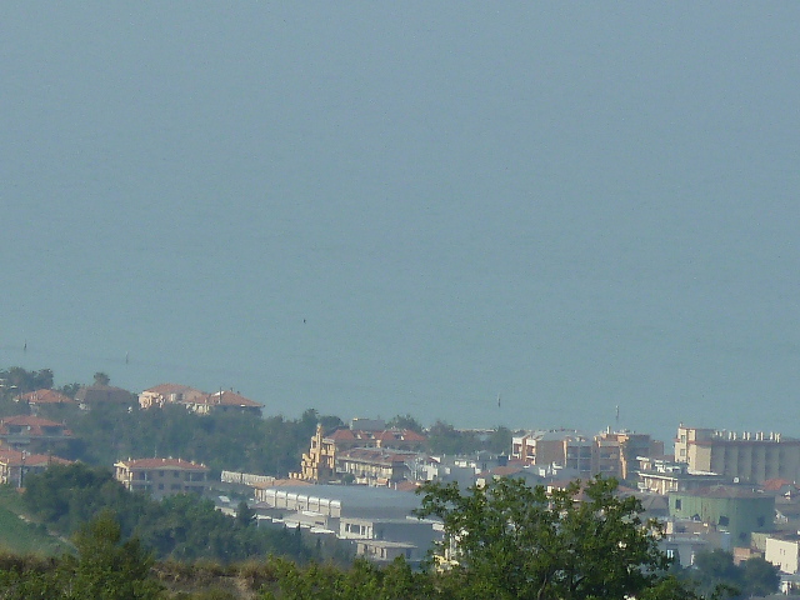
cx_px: 400
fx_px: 18003
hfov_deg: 2.5
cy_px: 300
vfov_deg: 1.9
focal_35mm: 779
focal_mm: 49.2
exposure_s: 1/500
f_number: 5.6
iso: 80
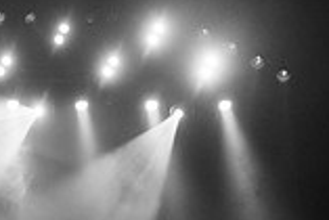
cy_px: 241
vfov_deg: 10.2
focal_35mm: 133
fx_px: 1217
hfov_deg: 15.1
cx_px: -8
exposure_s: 1/160
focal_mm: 32
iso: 2500
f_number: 3.2
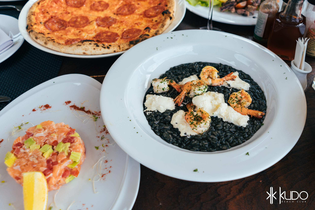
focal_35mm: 31
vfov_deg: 41.7
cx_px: 177
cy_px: 92
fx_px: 275
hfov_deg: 59.4
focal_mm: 28
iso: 64
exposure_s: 1/250
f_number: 4
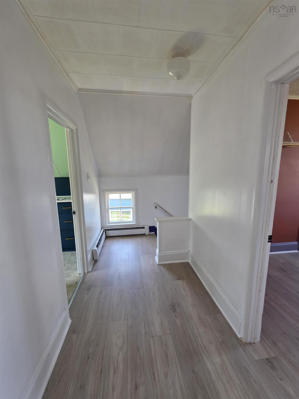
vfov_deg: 106.2
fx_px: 150
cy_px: 200
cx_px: 150
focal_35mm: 13
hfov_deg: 89.9
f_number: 1.9
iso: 160
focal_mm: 2.2
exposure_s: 1/120
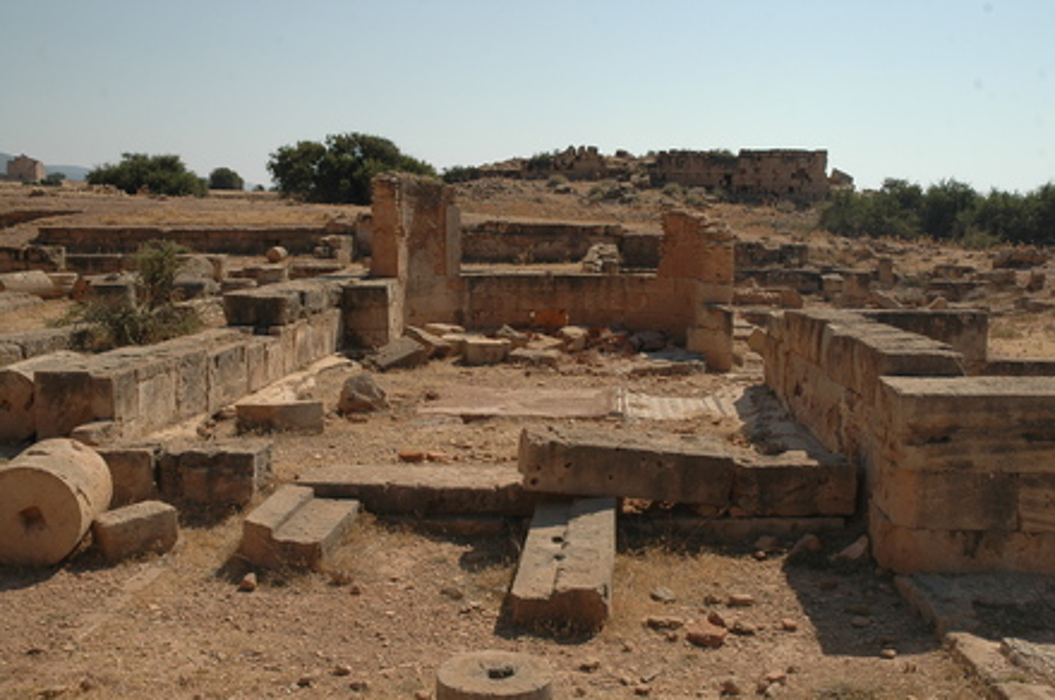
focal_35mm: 44
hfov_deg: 45.0
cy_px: 350
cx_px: 528
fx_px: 1273
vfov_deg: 30.8
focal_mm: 29
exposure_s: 1/640
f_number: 9
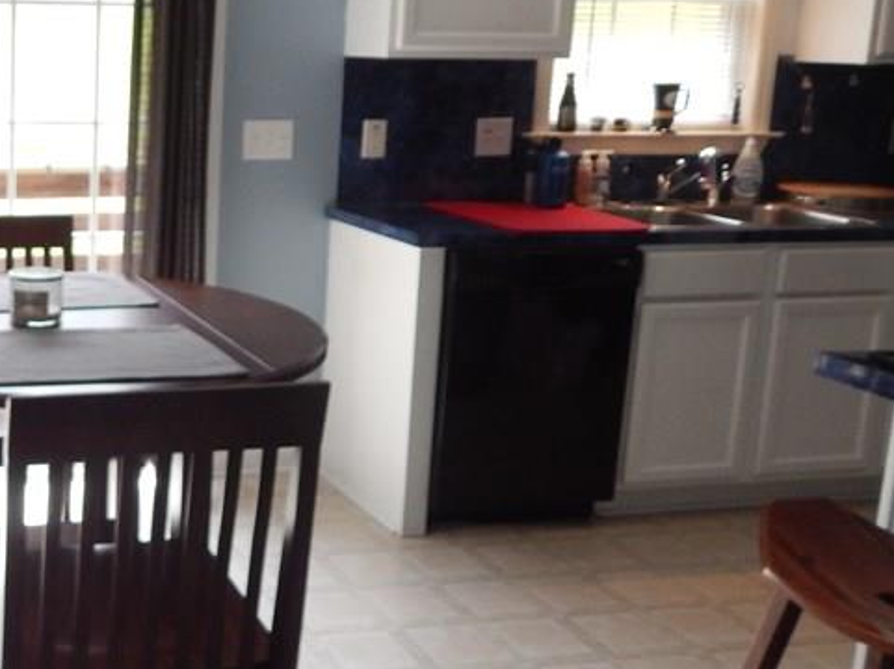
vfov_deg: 29.6
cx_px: 17
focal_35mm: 49
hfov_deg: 35.5
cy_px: 288
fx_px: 1265
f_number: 3
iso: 360
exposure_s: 1/250
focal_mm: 4
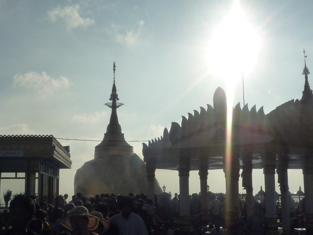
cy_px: 111
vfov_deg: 25.7
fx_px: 515
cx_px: 143
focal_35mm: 57
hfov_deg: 33.8
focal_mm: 5.8
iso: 160
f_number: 8
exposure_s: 1/1600
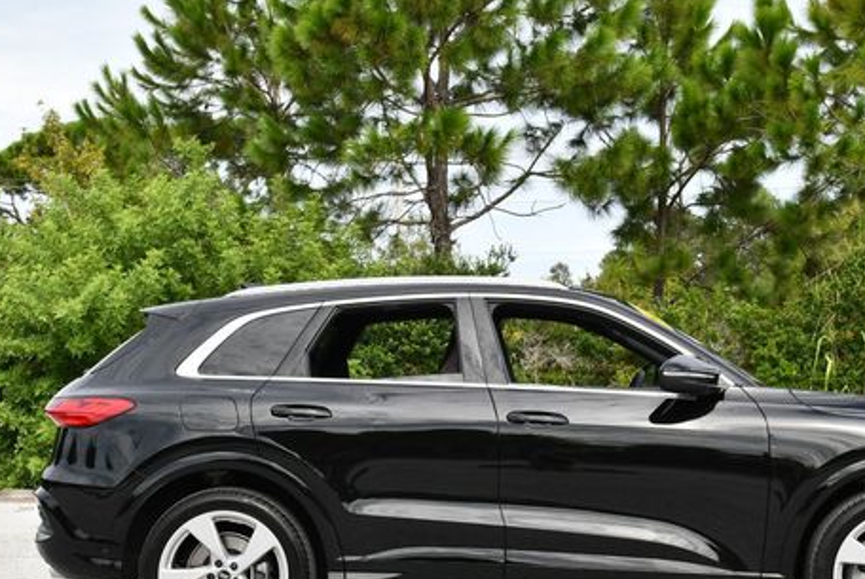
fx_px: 1756
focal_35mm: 73
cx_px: 524
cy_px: 342
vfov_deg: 18.7
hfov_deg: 27.6
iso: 180
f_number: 8
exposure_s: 1/250
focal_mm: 26
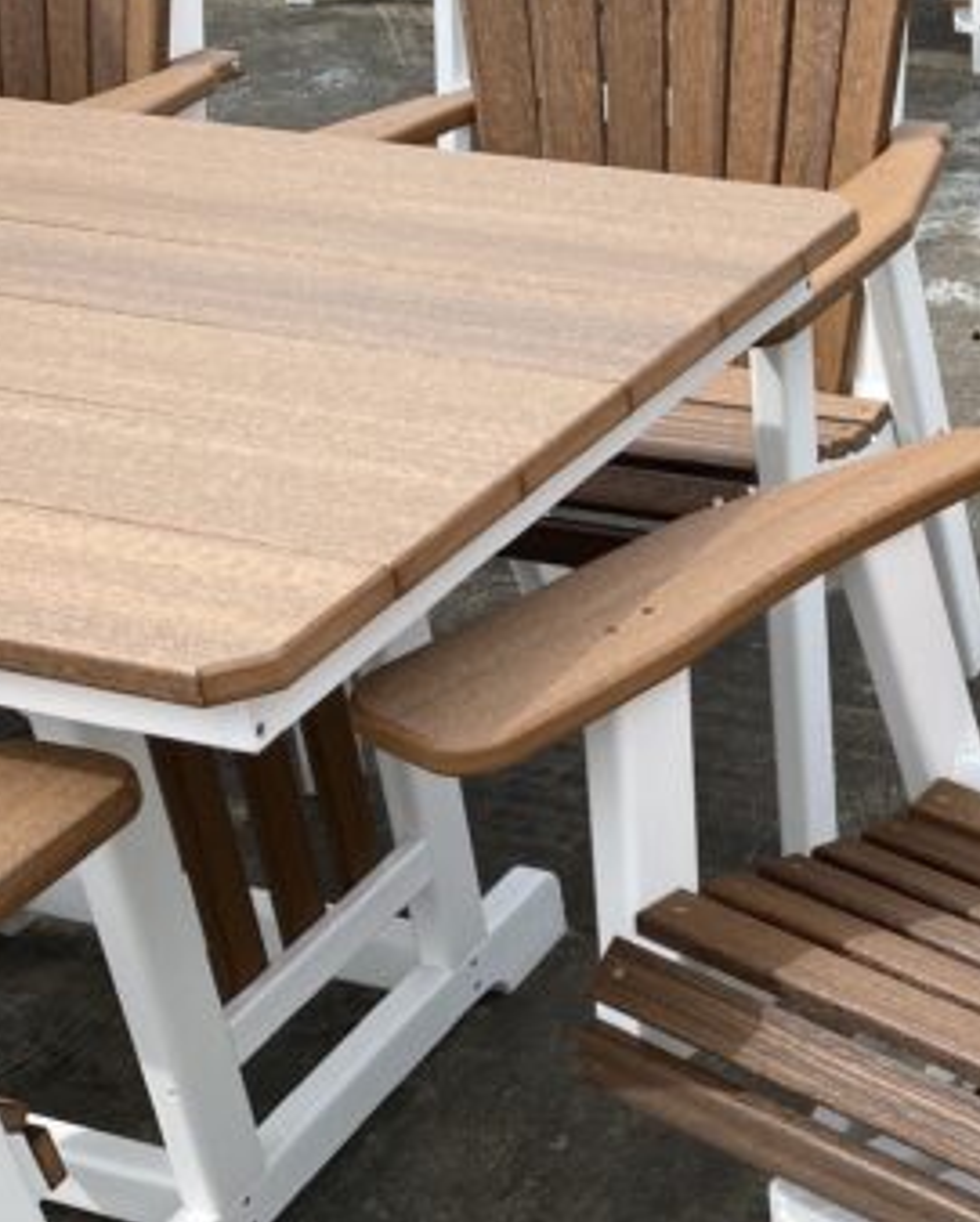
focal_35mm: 60
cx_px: 1128
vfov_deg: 31.1
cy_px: 864
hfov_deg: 23.5
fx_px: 2172
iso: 32
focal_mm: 4.25
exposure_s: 1/1701
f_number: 1.8
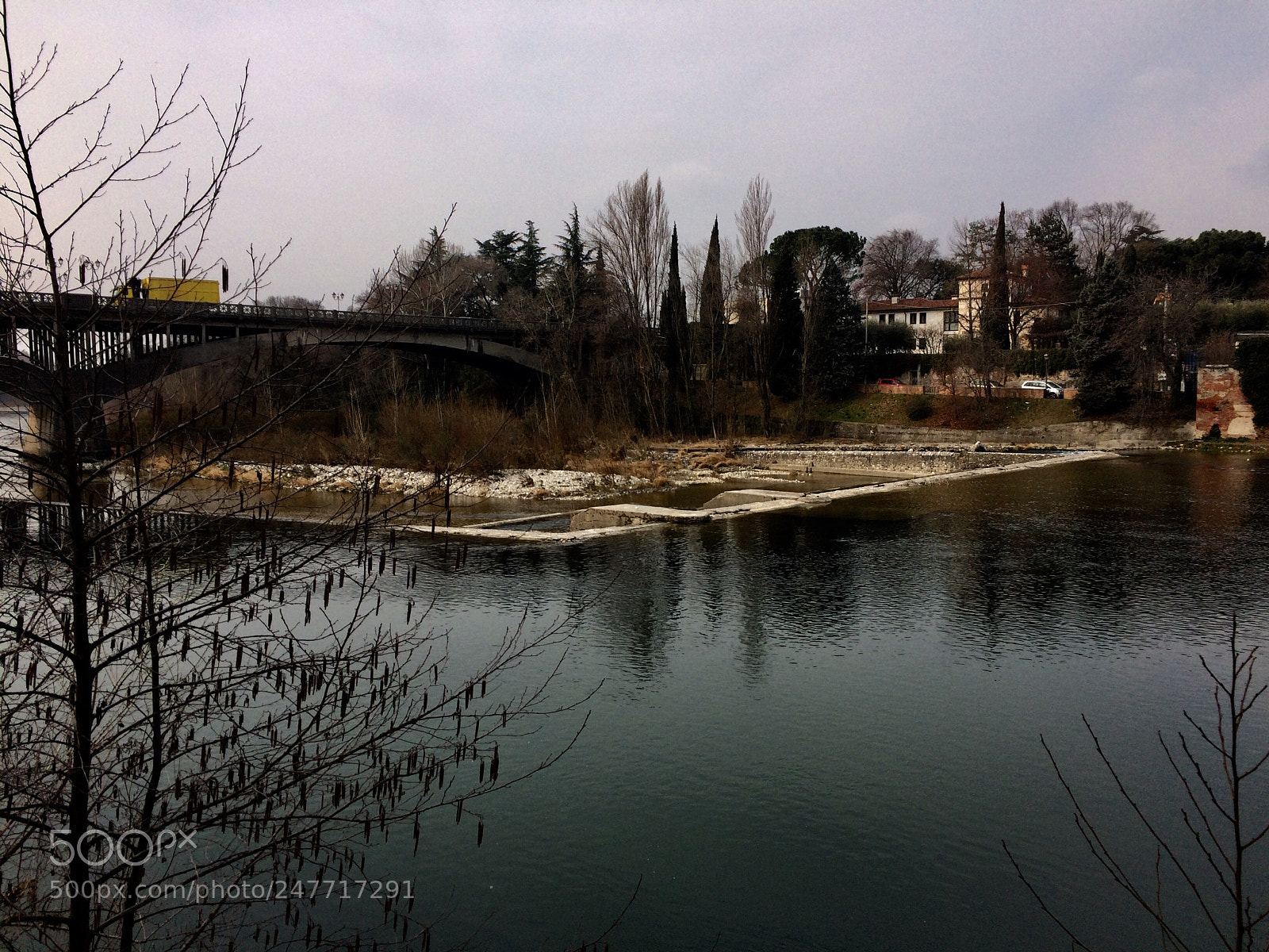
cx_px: 634
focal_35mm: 29
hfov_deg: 61.7
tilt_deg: -5.9
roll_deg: +0.2
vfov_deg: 48.2
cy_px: 476
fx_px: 1063
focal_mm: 4.15
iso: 32
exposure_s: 1/2053
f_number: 2.2
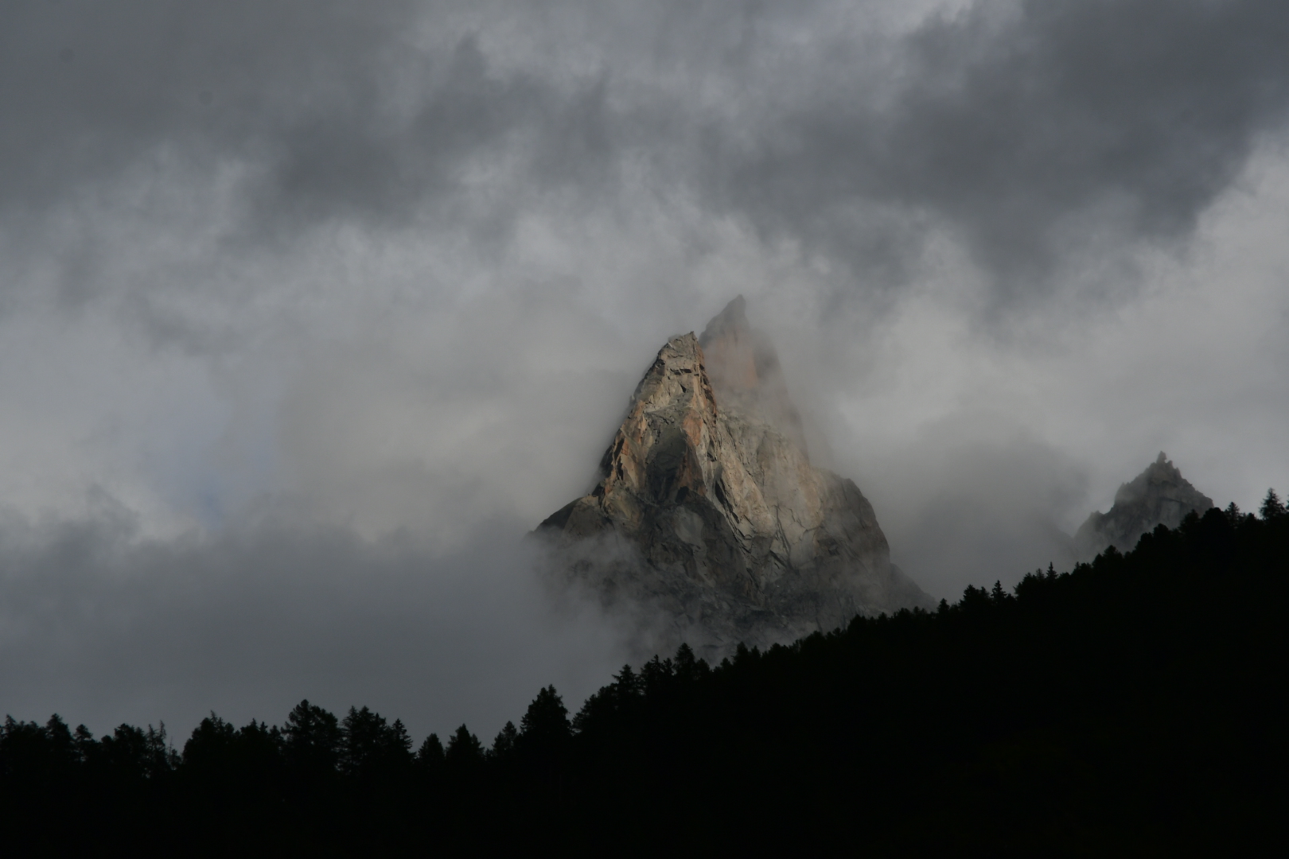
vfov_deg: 6.3
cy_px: 430
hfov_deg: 9.5
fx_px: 7769
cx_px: 644
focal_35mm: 217
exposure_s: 1/400
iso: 250
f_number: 11
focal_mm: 145
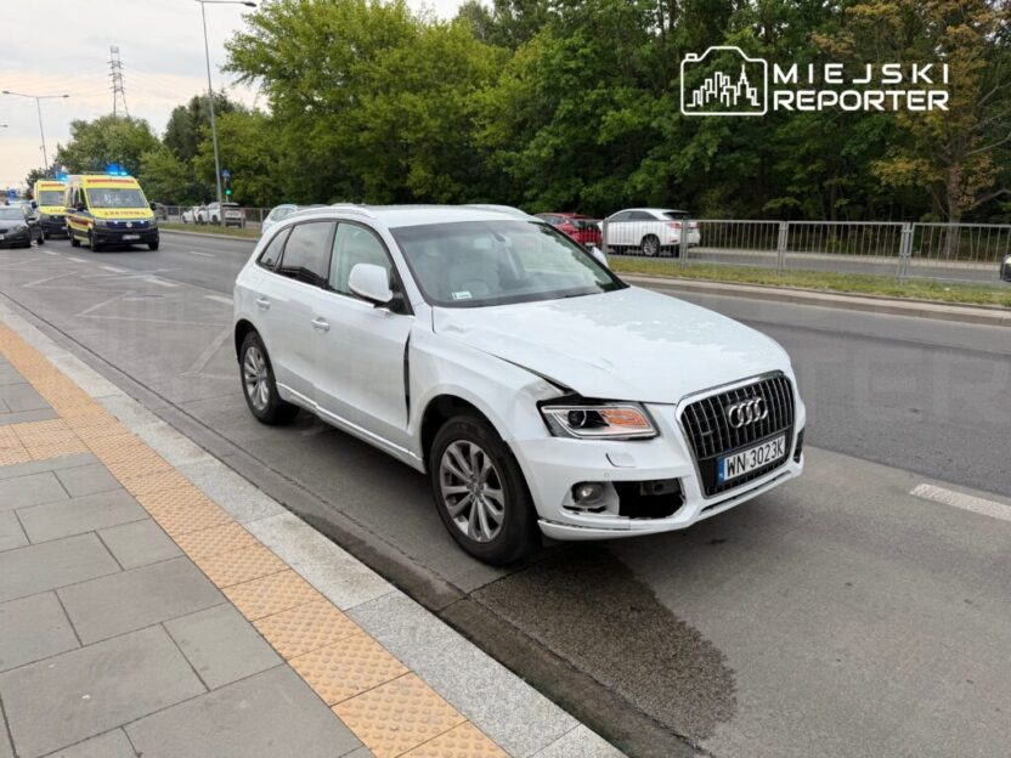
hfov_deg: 71.6
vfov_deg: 56.8
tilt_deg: -13.4
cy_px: 379
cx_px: 506
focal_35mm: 24
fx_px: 701
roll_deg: +0.2
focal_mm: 6.76
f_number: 1.78
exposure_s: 1/162
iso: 64
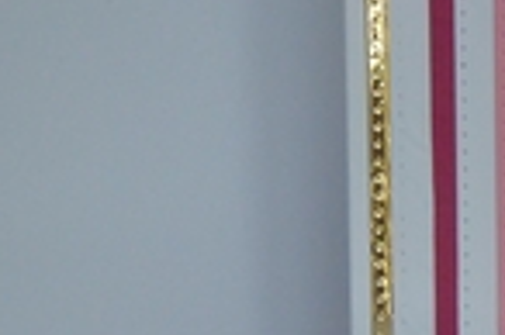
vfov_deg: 3.7
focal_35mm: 375
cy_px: 268
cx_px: 692
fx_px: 5254
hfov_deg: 5.5
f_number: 5.1
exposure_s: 1/60
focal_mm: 19
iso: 400
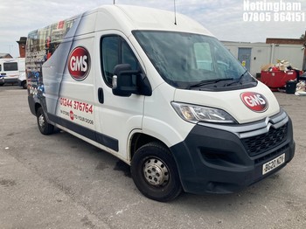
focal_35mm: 28
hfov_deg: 63.5
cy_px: 114
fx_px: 247
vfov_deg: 49.7
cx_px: 153
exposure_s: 1/2088
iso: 20
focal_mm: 3.99
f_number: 1.8
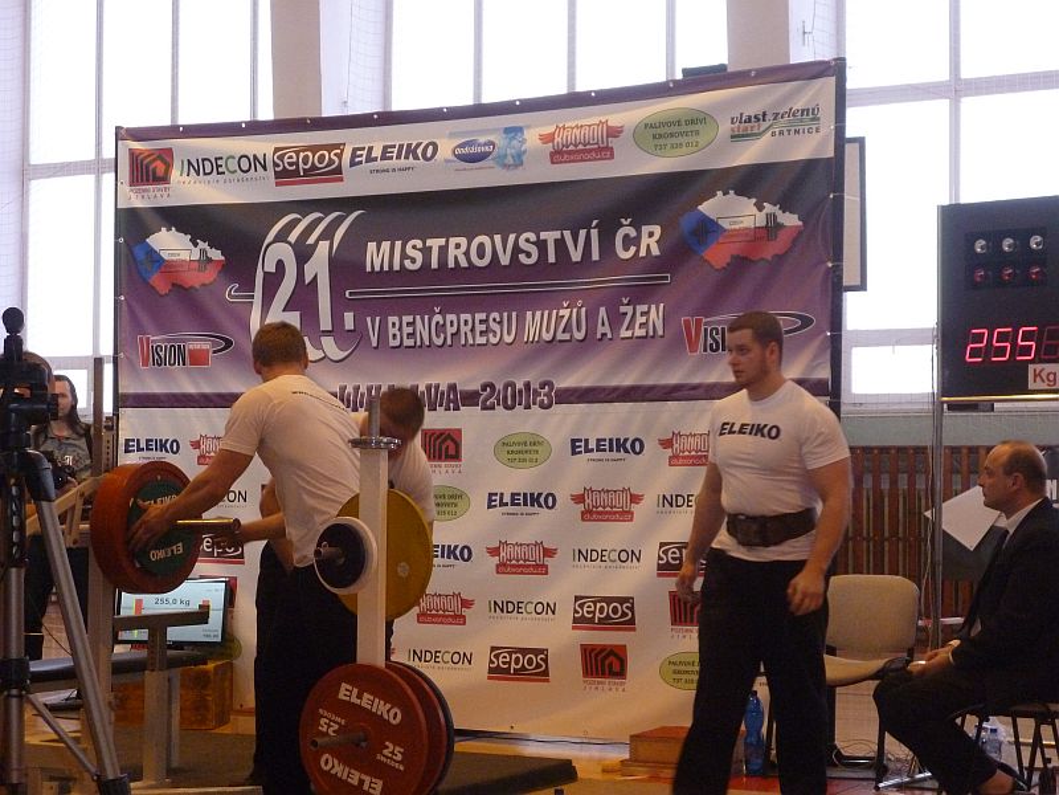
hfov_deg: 27.8
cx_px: 530
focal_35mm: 70
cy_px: 398
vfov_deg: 21.0
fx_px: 2141
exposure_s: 1/60
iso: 500
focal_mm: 12.5
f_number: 5
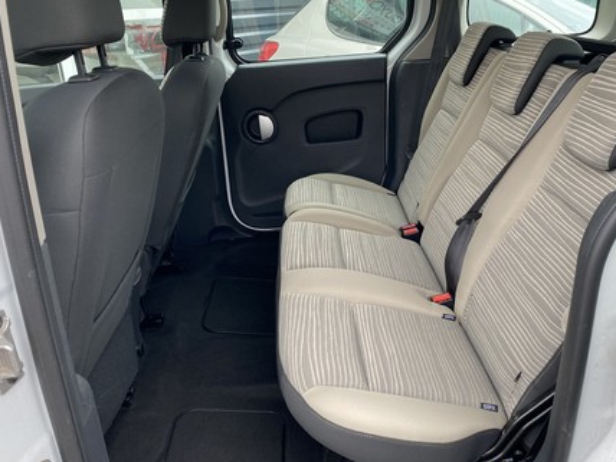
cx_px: 345
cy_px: 243
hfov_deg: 58.2
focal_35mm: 31
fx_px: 552
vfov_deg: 45.4
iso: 125
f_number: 1.8
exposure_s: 1/121
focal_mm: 4.25
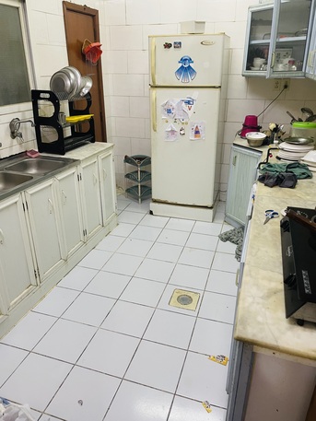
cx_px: 158
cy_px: 210
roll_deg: -0.4
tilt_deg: -22.8
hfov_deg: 53.1
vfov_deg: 67.3
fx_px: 316
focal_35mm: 26
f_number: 1.6
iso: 250
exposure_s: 1/60
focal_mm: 4.2
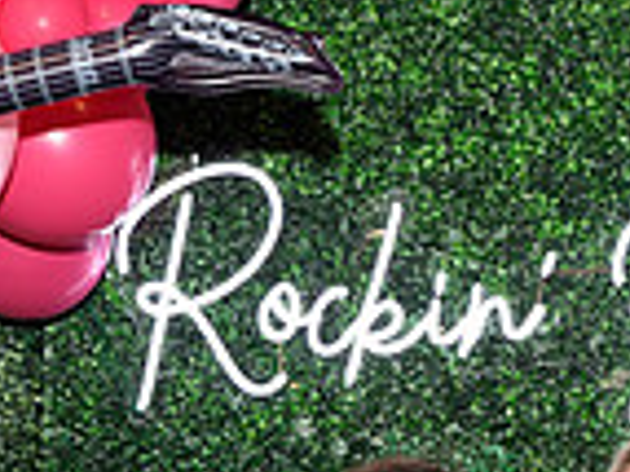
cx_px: 480
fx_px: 2273
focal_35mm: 125
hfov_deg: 15.7
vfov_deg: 11.1
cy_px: 836
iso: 500
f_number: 6.3
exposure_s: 1/60
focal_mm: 32
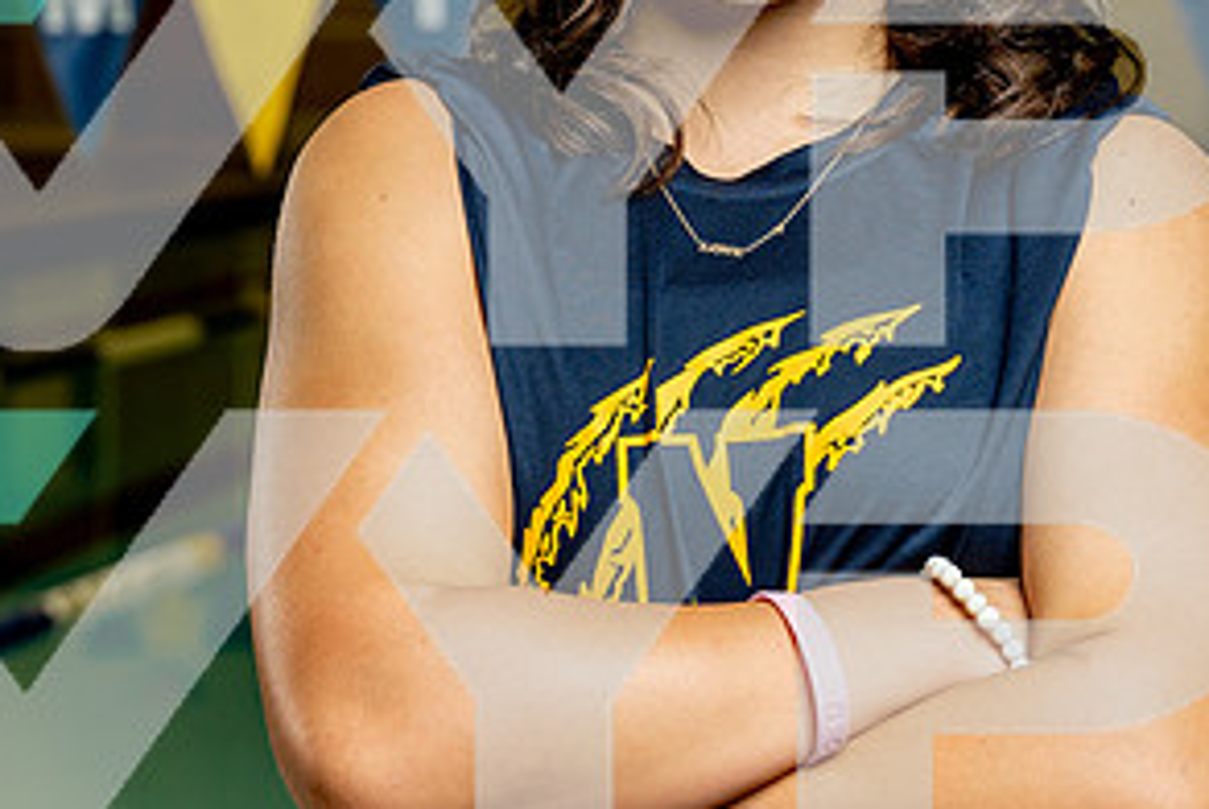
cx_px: 730
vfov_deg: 9.7
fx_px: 4740
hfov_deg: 14.5
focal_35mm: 141
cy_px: 130
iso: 500
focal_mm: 70
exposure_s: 1/250
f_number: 5.6
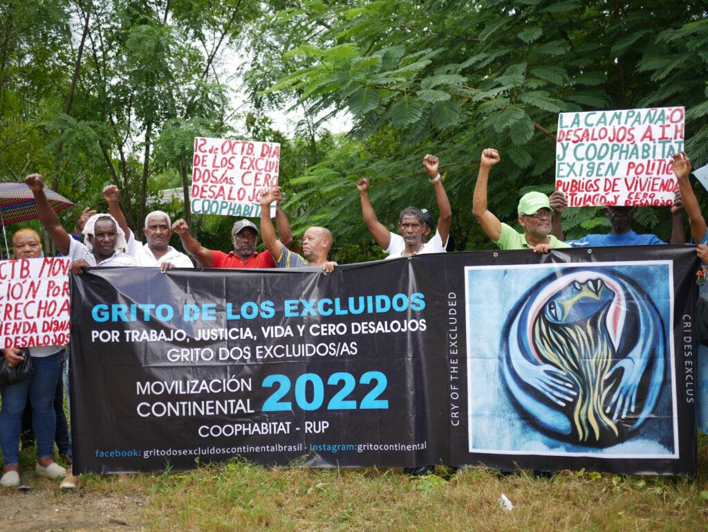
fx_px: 819
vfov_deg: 36.0
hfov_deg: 46.8
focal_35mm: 40
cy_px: 266
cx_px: 354
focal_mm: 20
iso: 200
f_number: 1.7
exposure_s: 1/1000
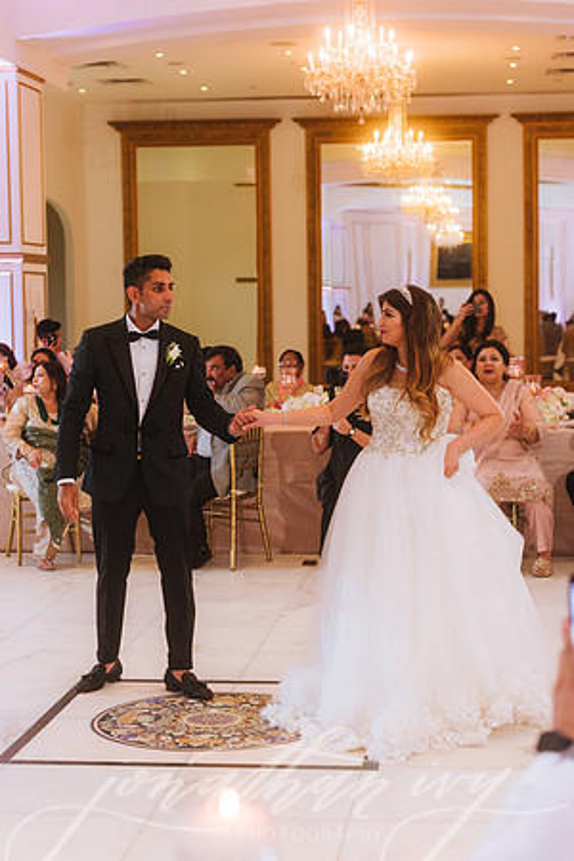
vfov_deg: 28.8
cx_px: 287
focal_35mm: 70
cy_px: 430
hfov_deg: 19.5
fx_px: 1674
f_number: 2.8
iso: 1000
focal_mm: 70
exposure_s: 1/160
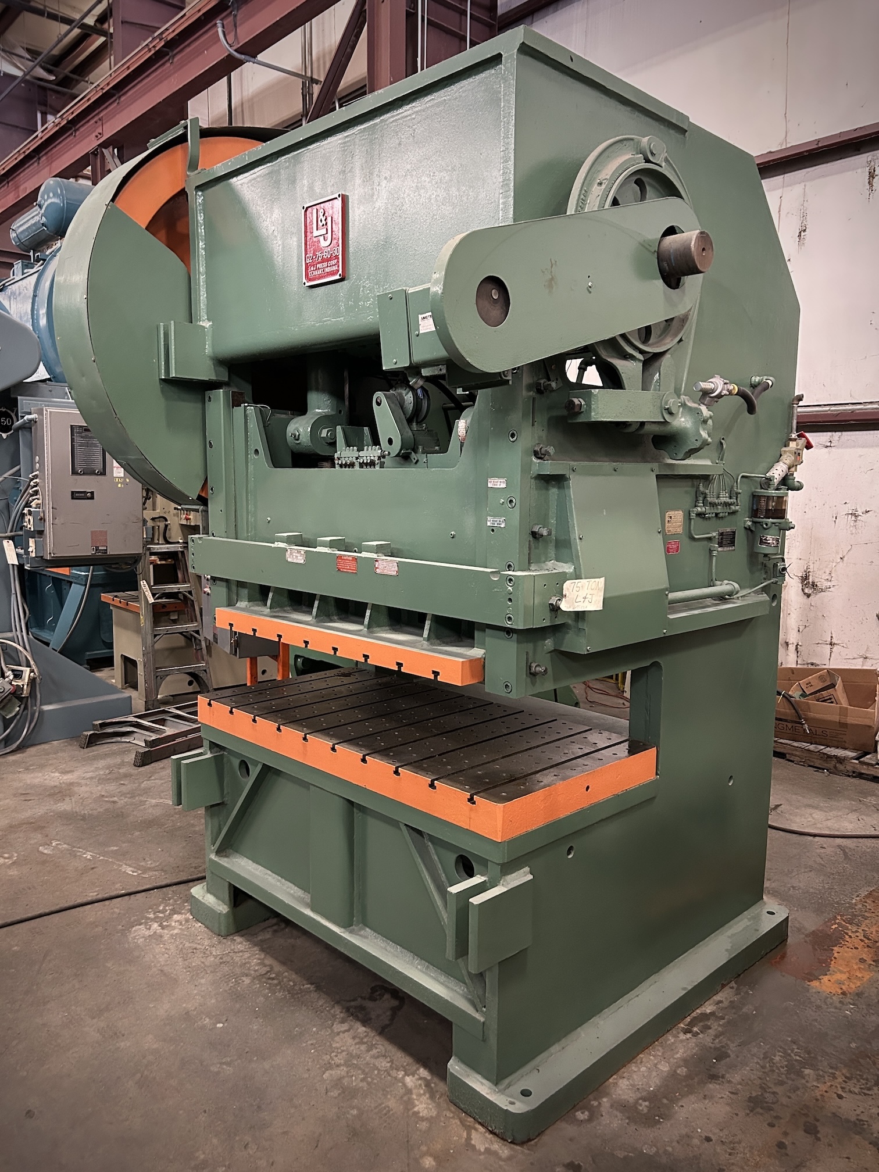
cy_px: 586
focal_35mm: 26
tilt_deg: -6.9
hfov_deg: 53.1
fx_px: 880
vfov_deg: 67.3
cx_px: 440
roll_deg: -0.3
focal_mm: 5.7
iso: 500
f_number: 1.5
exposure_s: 1/60
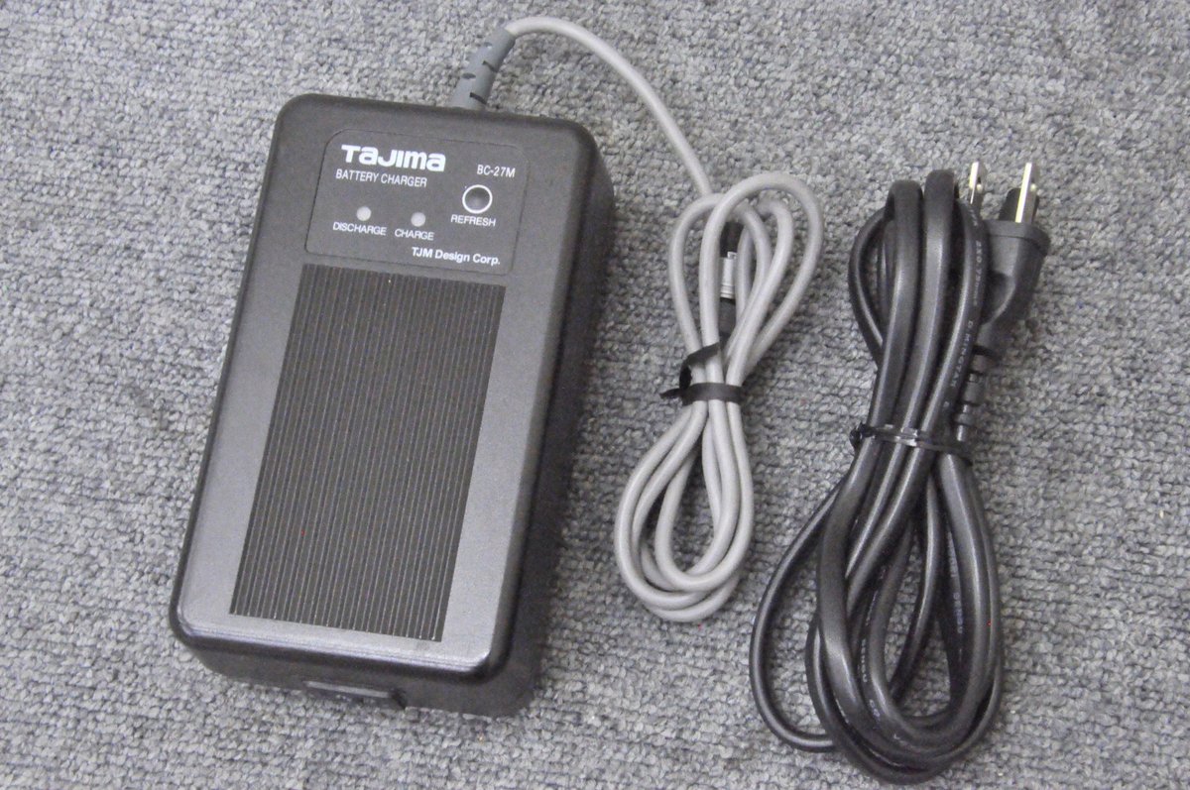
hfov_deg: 28.1
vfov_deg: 18.9
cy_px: 395
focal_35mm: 72
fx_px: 2377
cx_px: 595
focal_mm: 48
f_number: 25
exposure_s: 1/20
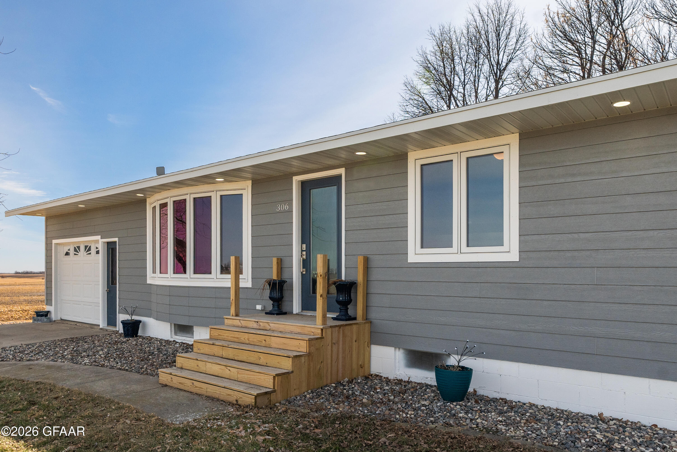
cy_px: 226
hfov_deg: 73.7
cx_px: 338
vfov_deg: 53.1
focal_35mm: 24
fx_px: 451
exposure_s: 1/800
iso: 320
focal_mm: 16
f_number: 7.1
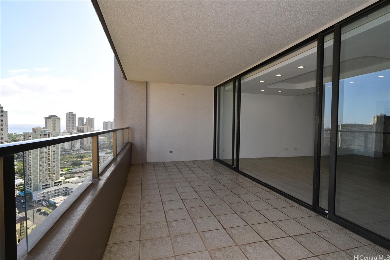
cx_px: 195
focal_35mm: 18
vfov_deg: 67.4
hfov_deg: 90.0
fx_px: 195
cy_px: 130
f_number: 9.5
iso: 125
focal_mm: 12
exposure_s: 1/125
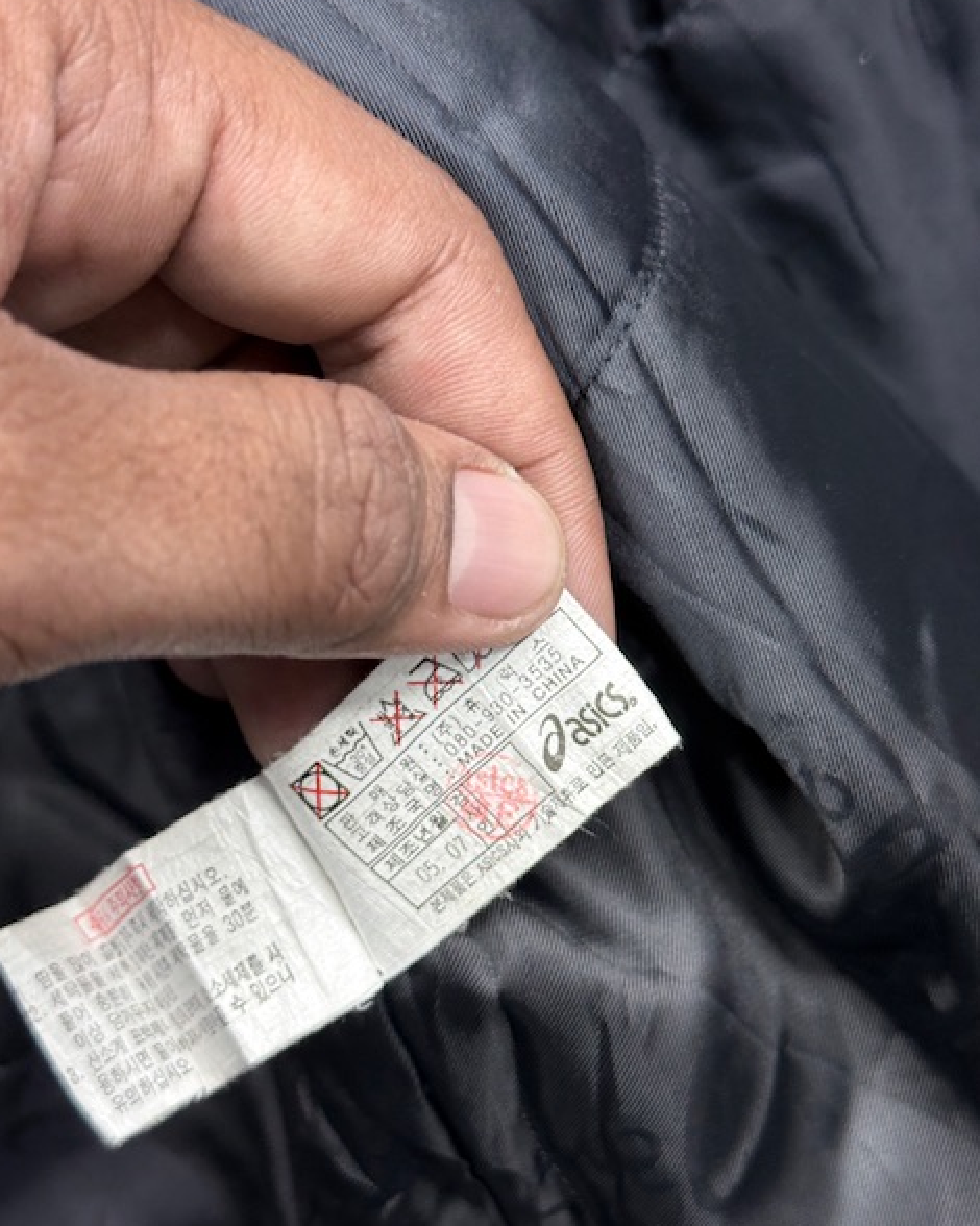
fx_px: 1850
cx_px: 492
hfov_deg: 29.7
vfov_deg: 36.6
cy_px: 569
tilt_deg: -76.6
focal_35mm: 51
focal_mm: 6.76
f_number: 1.78
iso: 64
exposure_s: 1/50
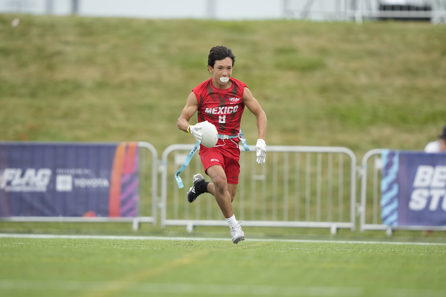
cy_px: 148
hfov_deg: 3.4
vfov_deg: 2.3
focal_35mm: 600
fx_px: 7433
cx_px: 223
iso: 800
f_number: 2.8
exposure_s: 1/2000
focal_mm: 400
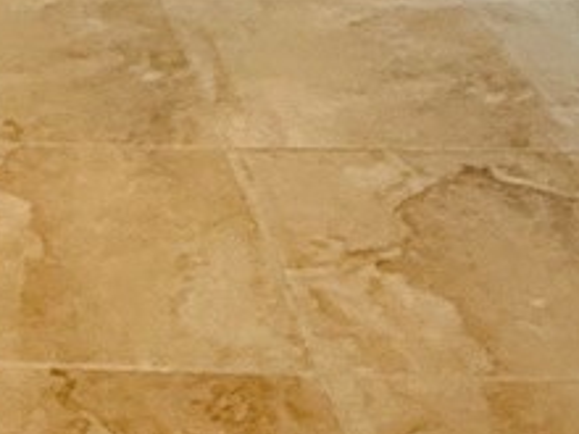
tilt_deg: -5.1
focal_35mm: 102
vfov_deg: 12.2
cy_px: -537
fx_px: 1706
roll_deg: +2.9
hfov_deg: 17.3
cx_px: -292
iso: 320
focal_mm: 2.22
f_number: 2.2
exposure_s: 1/60
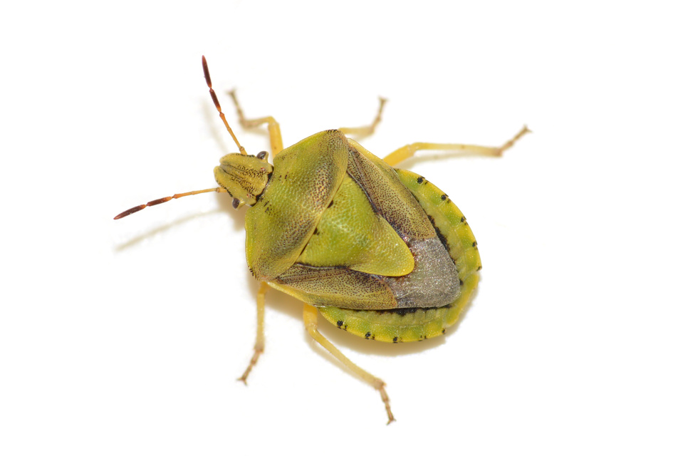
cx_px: 342
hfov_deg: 13.7
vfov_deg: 9.2
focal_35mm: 150
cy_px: 228
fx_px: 2847
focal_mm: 100
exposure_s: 1/200
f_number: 18
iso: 100
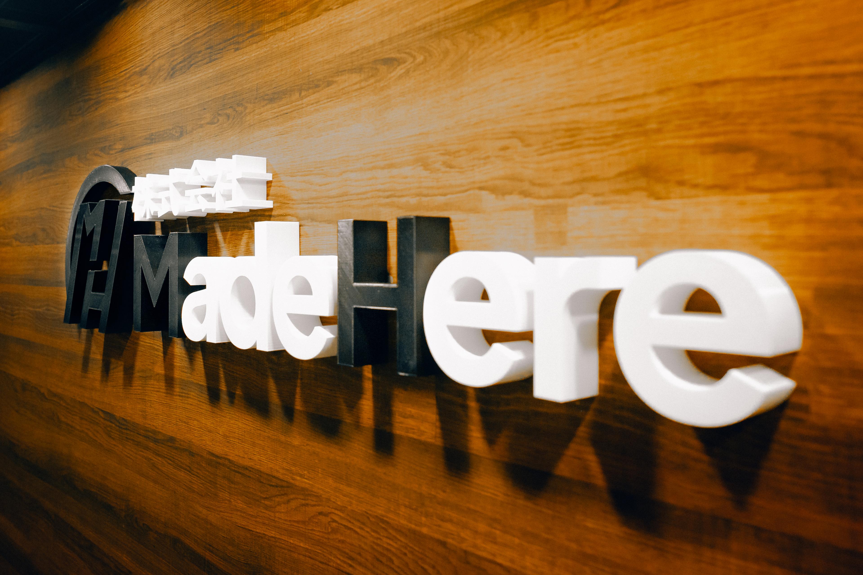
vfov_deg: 41.0
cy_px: 226
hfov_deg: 58.6
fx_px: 766
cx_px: 372
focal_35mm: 32
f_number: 4
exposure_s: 1/320
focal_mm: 24
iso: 2000
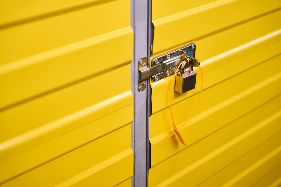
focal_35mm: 70
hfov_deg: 28.8
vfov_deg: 19.5
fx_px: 546
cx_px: 140
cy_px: 94
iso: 800
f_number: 2.8
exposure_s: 1/250
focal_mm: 70
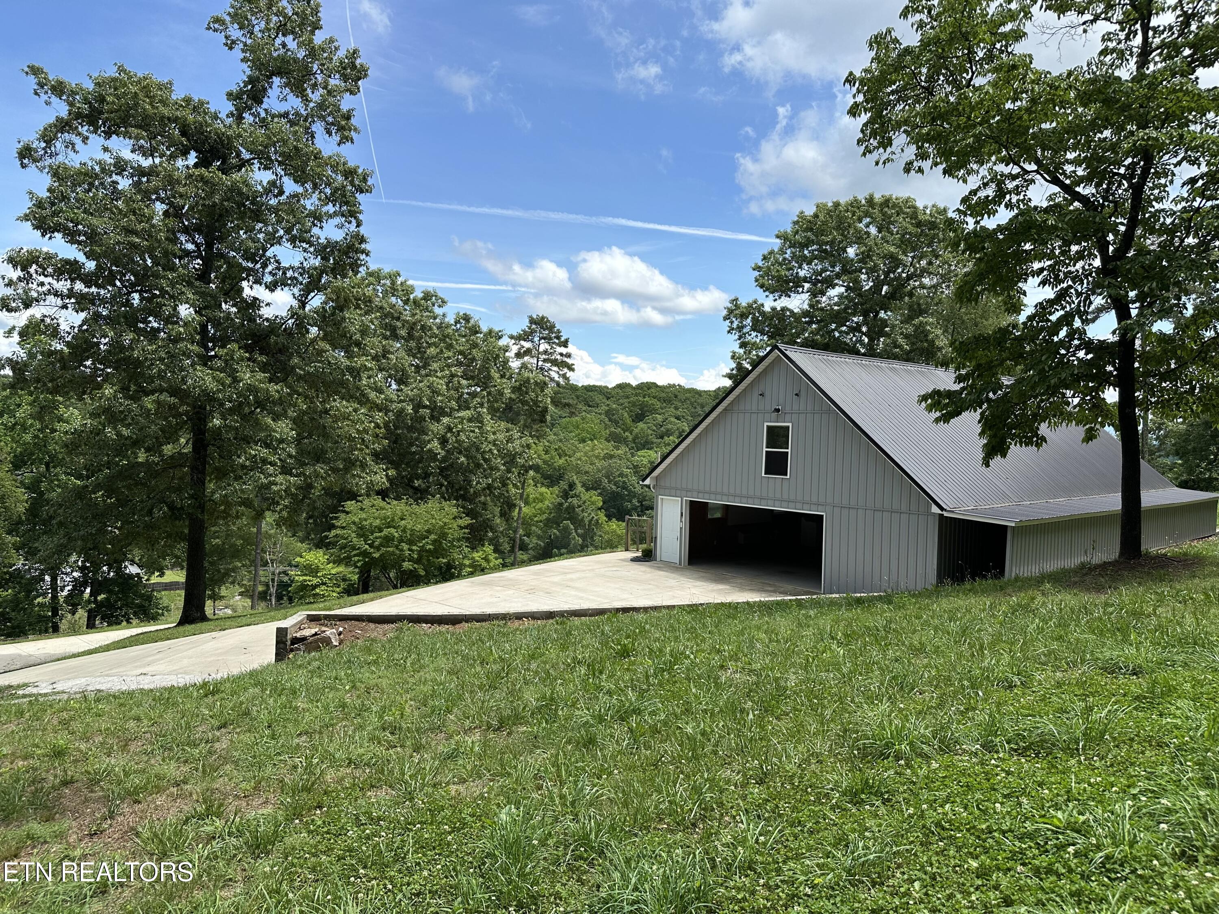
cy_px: 457
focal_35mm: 24
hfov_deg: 71.6
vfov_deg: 56.8
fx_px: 845
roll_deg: -1.5
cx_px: 610
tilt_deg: -1.5
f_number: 1.78
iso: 80
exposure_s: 1/3597
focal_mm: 6.86
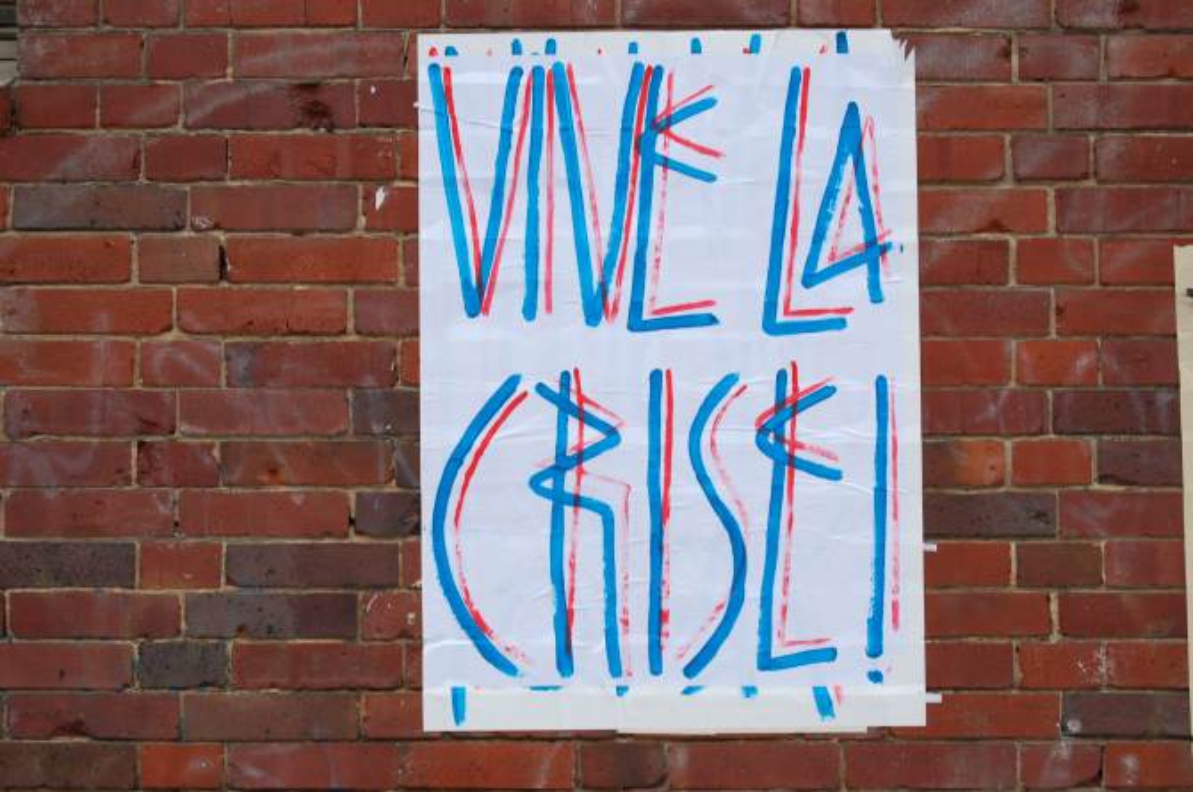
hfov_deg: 24.6
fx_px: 2731
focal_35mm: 82
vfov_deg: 16.5
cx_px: 596
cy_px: 396
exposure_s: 1/100
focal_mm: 55
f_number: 5.6
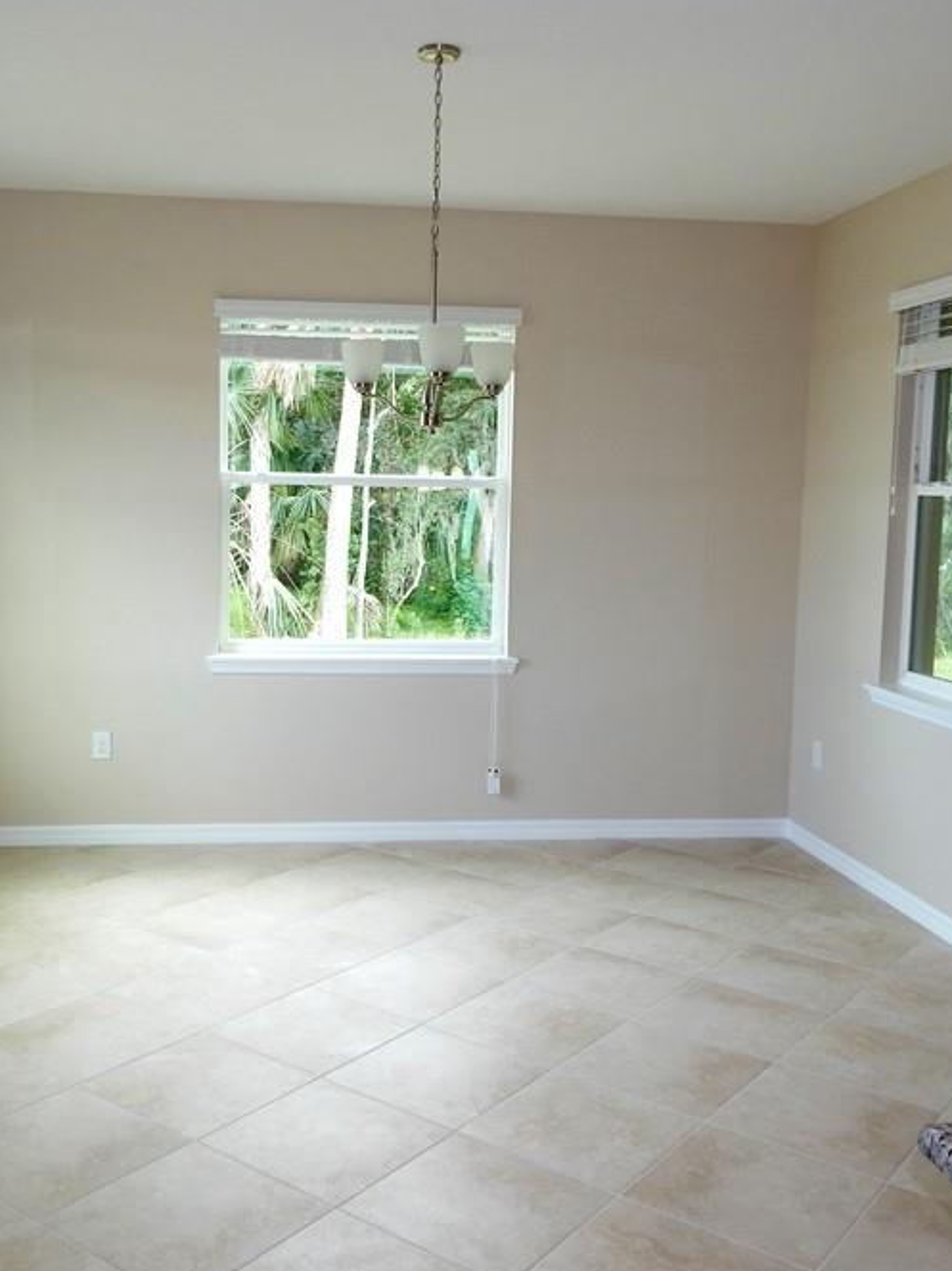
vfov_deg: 54.0
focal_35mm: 34
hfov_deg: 41.6
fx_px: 1247
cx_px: 397
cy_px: 625
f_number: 3
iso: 125
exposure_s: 1/30
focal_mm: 4
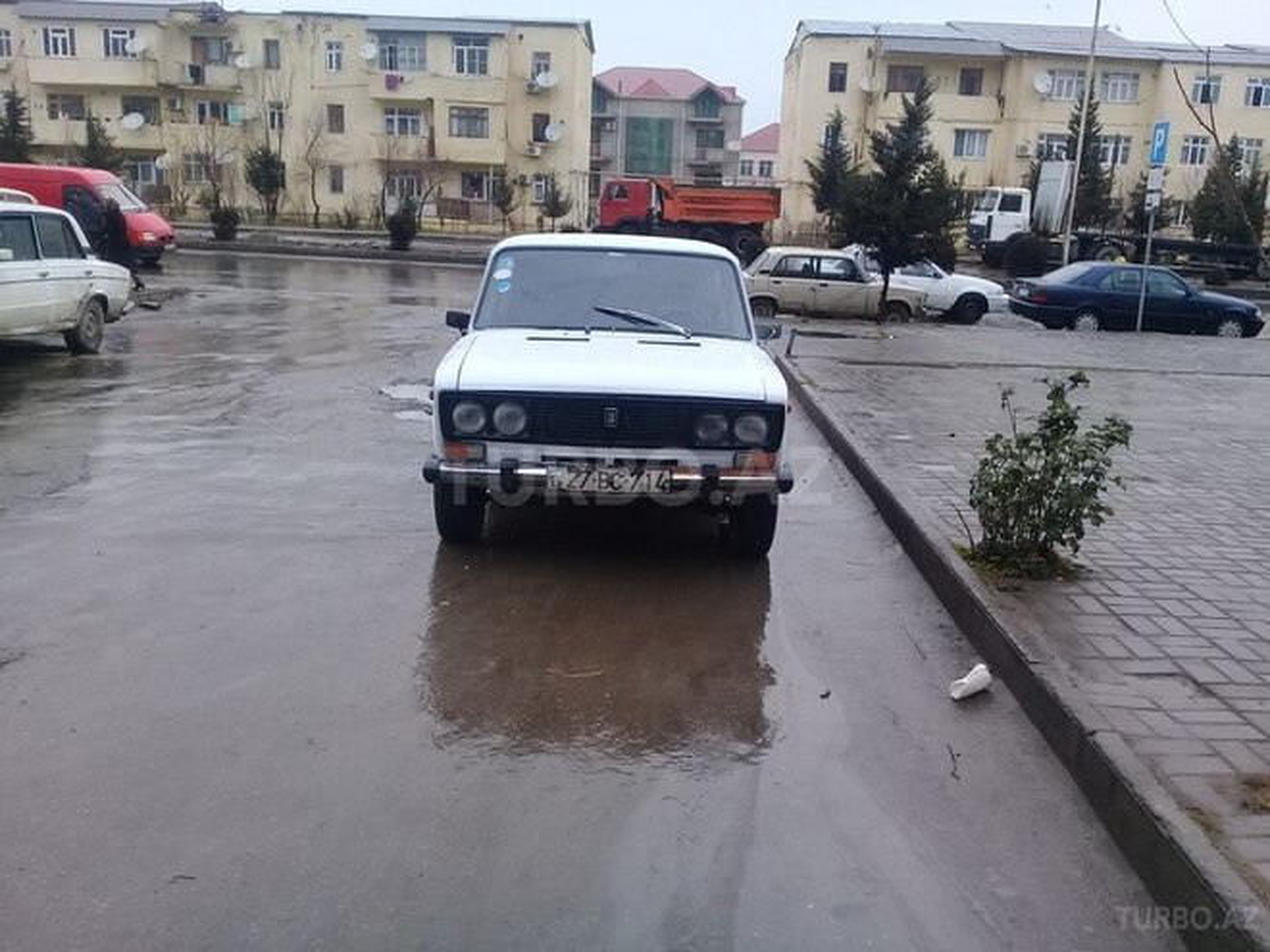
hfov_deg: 58.4
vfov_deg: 45.4
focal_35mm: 31
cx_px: 635
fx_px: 1137
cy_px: 476
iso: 50
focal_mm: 3.3
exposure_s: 1/396
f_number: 2.2
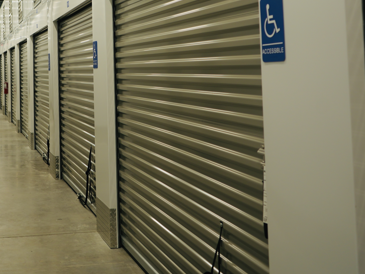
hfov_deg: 33.7
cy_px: 32
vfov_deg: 25.8
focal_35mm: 55
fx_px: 580
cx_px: 64
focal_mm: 28
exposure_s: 1/30
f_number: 3.5
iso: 160
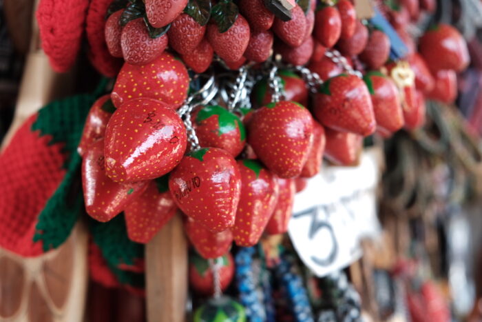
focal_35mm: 43
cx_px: 241
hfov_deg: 45.4
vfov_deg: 31.2
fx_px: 576
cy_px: 161
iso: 100
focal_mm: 28.9
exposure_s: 1/38
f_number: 3.2
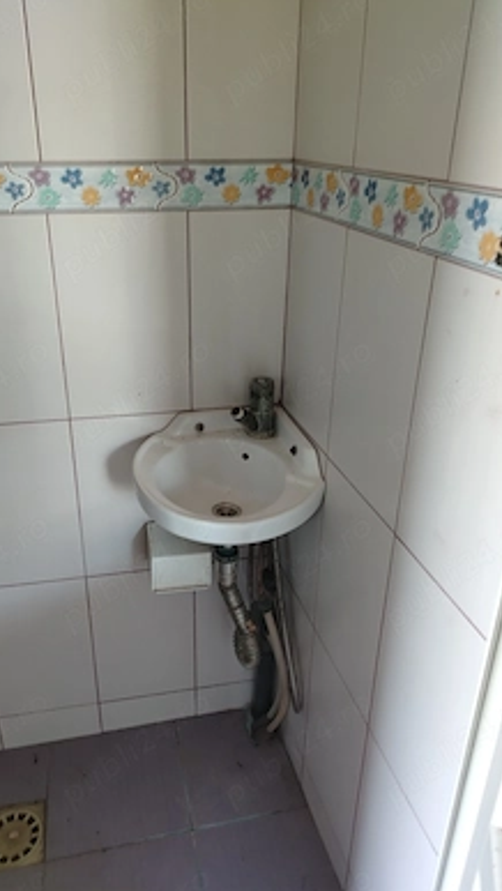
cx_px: 216
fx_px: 638
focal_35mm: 27
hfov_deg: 42.8
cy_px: 435
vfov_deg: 69.8
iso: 563
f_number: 1.75
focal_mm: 5.25
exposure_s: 1/33.3
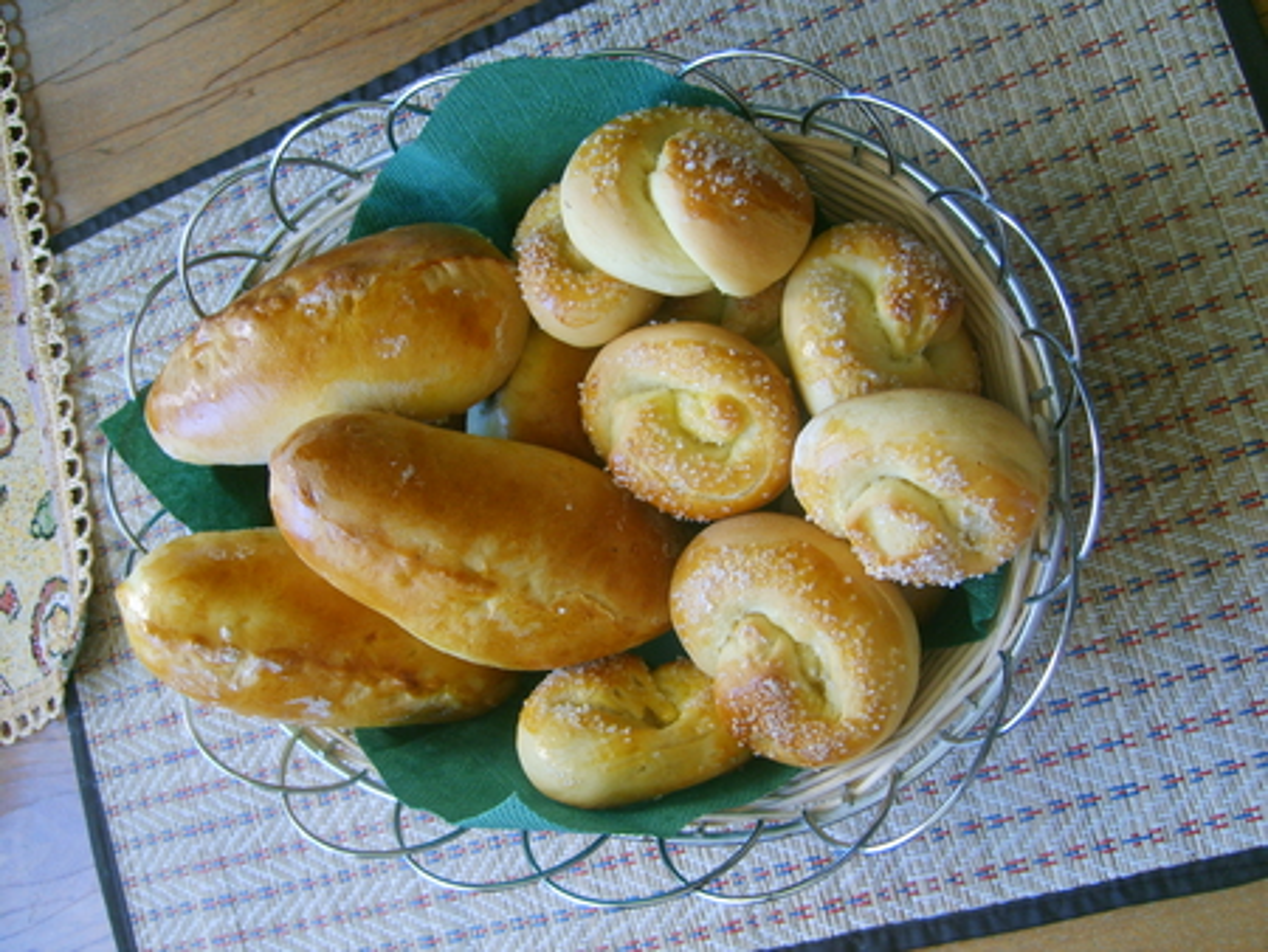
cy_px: 476
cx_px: 634
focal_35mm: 35
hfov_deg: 52.6
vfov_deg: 40.7
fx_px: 1283
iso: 82
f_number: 2.8
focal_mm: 5.8
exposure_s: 1/30
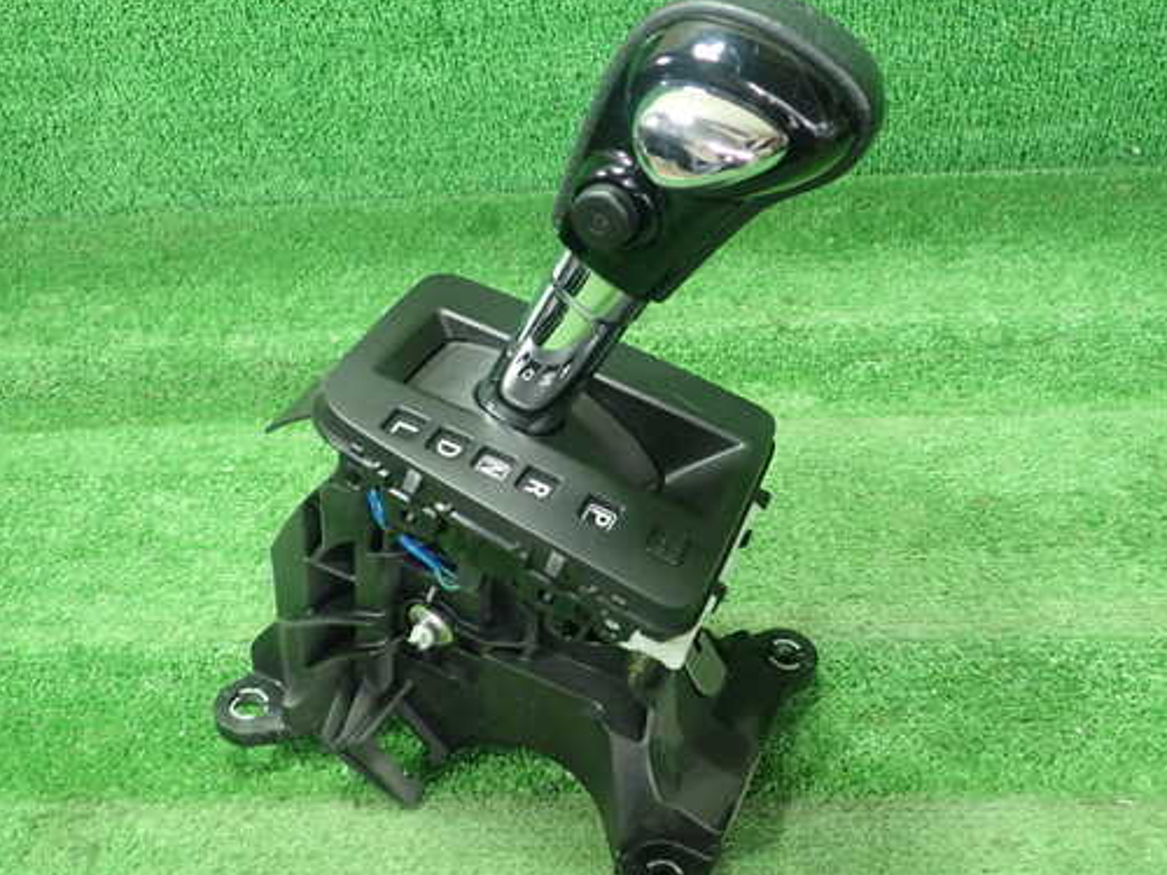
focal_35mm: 36
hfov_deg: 51.2
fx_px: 1214
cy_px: 457
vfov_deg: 39.6
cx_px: 656
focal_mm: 5.5
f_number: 2.3
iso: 800
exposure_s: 1/125
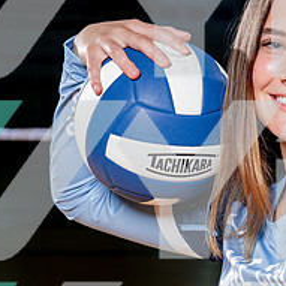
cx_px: 247
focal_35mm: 183
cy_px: 180
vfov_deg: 9.6
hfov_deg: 9.5
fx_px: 1711
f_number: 5.6
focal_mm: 68
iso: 250
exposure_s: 1/250
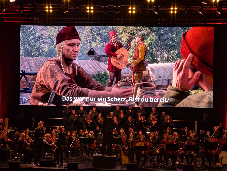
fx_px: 722
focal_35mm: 110
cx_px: 114
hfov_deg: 17.9
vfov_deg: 13.5
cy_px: 86
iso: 186
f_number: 2.8
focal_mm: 17.91
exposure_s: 1/200
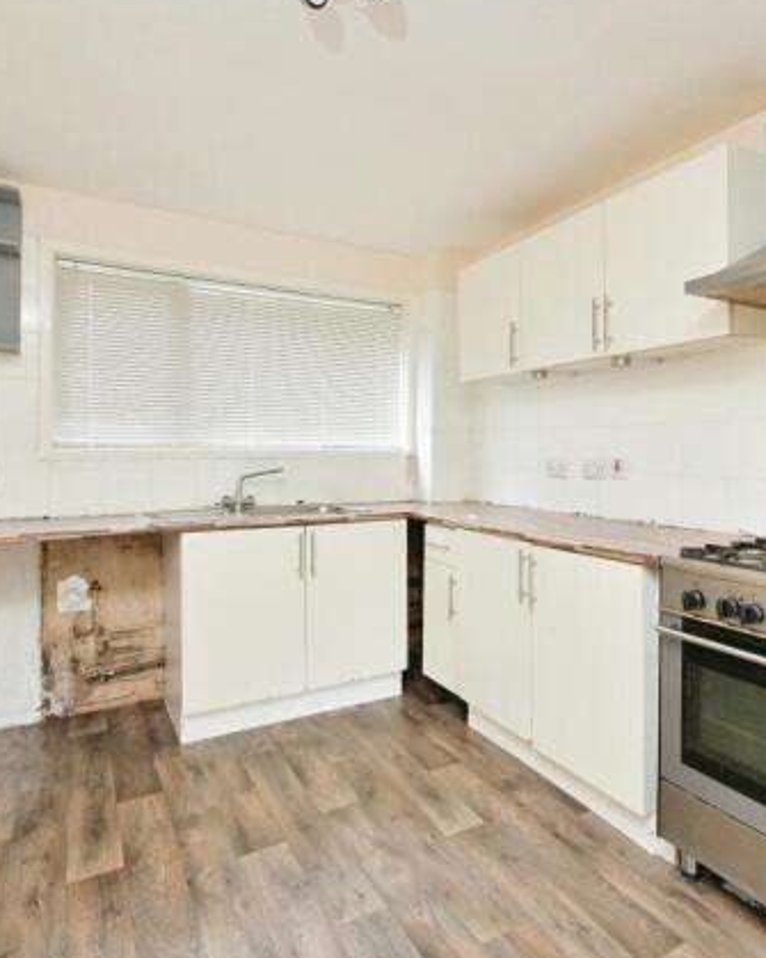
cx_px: 445
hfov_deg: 62.7
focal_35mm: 22
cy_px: 468
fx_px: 624
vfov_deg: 75.0
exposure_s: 1/5
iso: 400
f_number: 9
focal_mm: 15
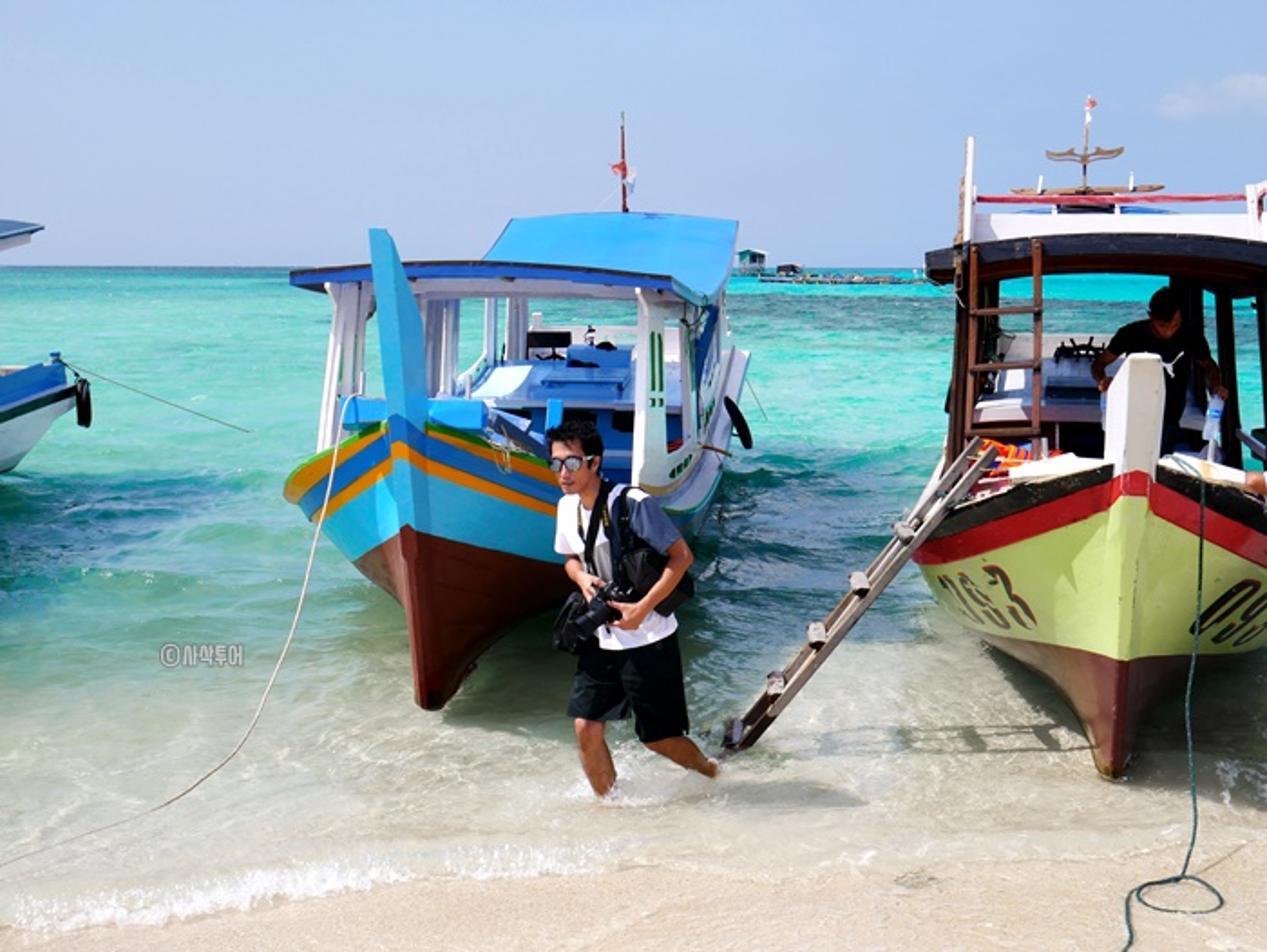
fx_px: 1685
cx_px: 634
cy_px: 476
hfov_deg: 41.2
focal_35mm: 46
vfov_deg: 31.6
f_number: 11
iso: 200
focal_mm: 23
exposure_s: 1/400
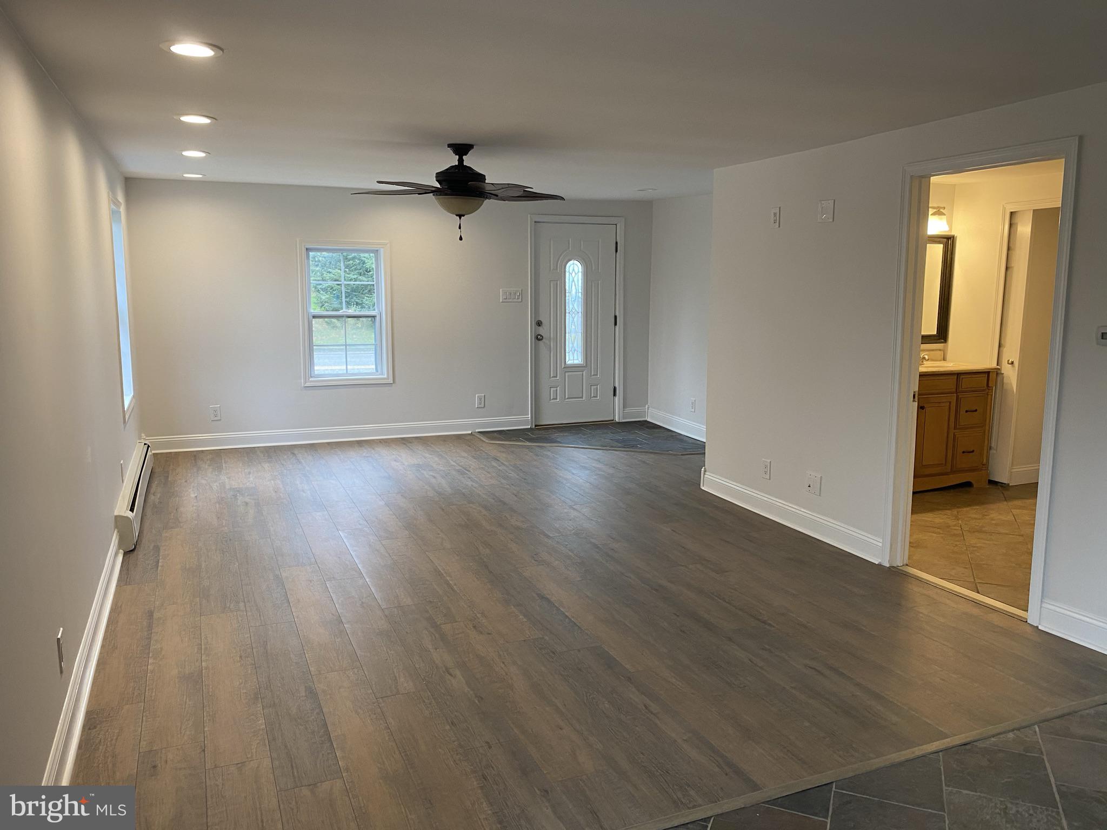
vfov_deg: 53.1
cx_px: 554
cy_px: 415
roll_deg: -0.5
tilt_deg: -8.0
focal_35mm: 26
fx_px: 831
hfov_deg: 67.3
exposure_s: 1/60
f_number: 1.8
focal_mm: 4.25
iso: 80
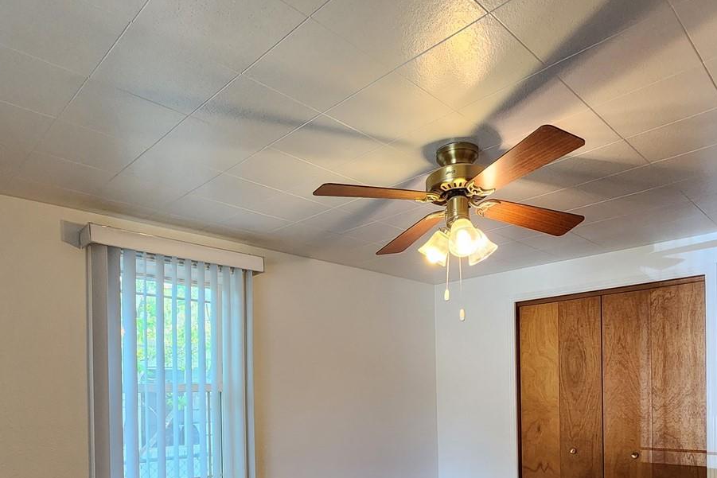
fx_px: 478
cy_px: 399
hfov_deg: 73.7
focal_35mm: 24
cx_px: 344
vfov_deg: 49.2
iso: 400
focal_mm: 2.2
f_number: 2.2
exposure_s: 1/60
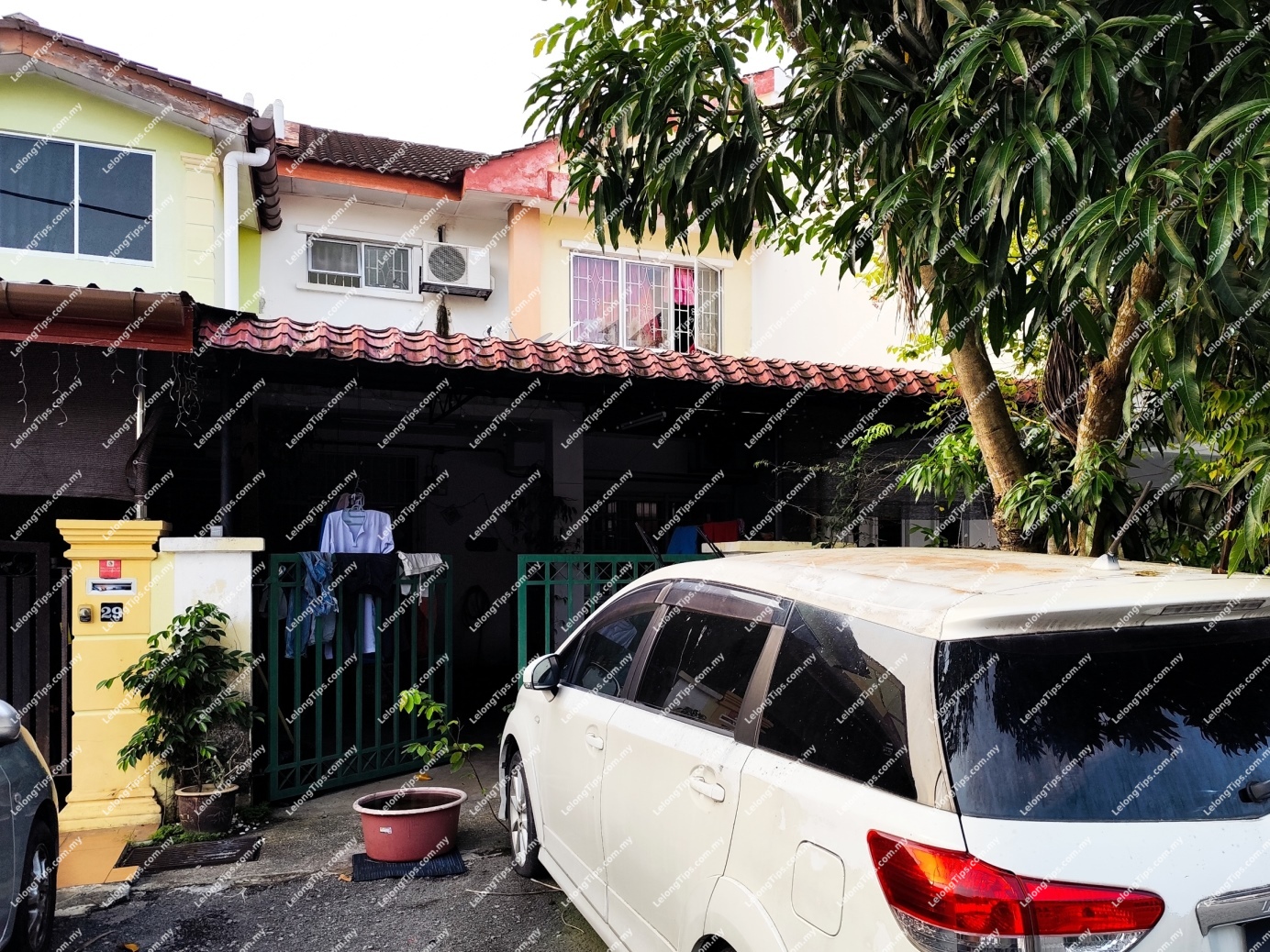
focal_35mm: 23
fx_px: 844
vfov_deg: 58.9
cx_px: 635
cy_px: 476
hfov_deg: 73.9
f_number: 1.65
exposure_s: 1/153
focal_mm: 6.14
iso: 50
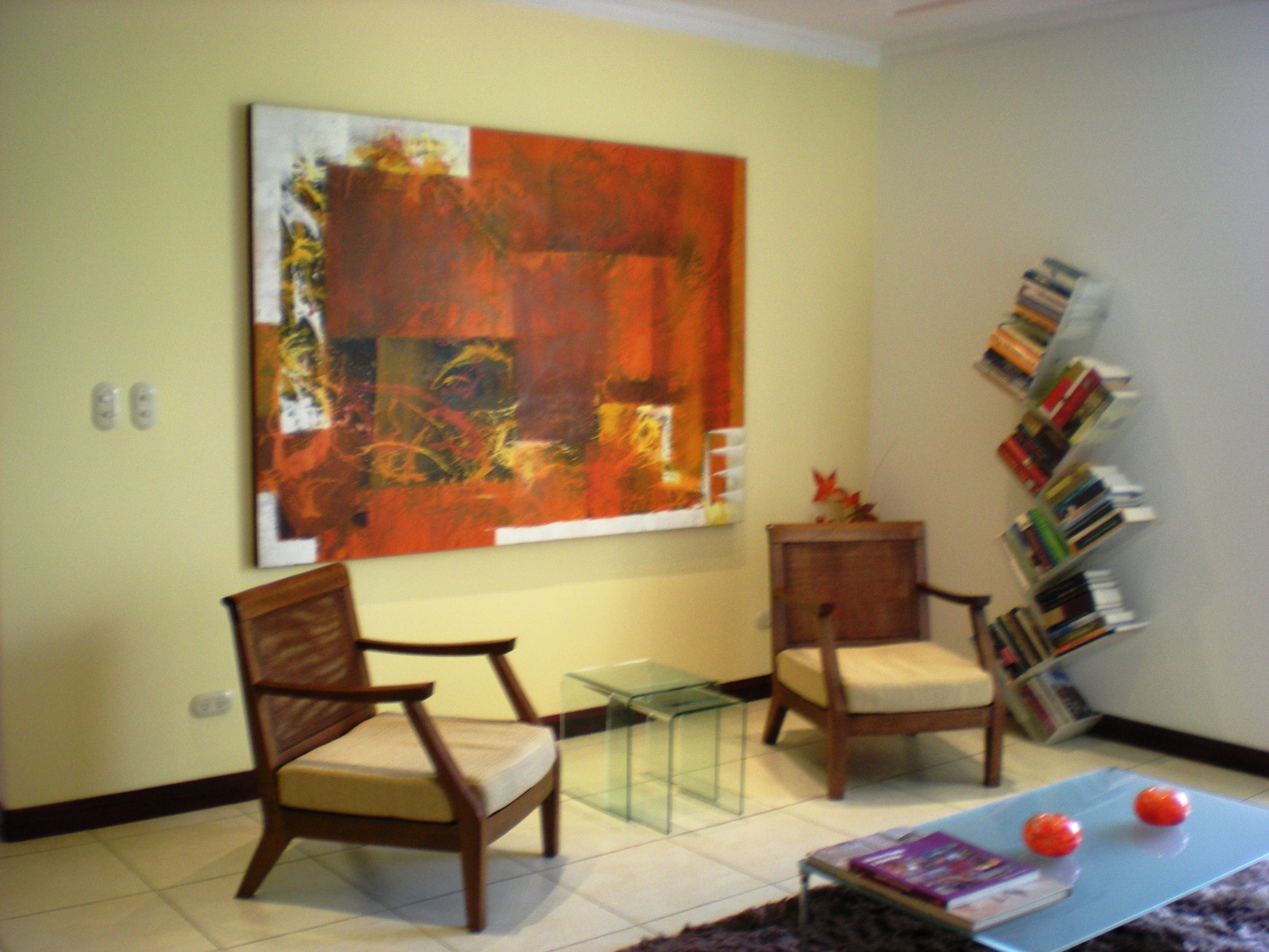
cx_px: 634
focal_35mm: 38
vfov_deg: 37.7
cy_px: 476
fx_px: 1393
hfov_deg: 49.0
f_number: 3.1
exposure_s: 1/30.7
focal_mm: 6.3
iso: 200
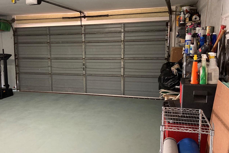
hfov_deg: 51.4
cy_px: 76
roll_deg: +0.1
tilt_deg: -7.6
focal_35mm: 37
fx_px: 235
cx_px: 89
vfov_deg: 36.0
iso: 250
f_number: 1.8
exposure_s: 1/40
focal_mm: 3.99
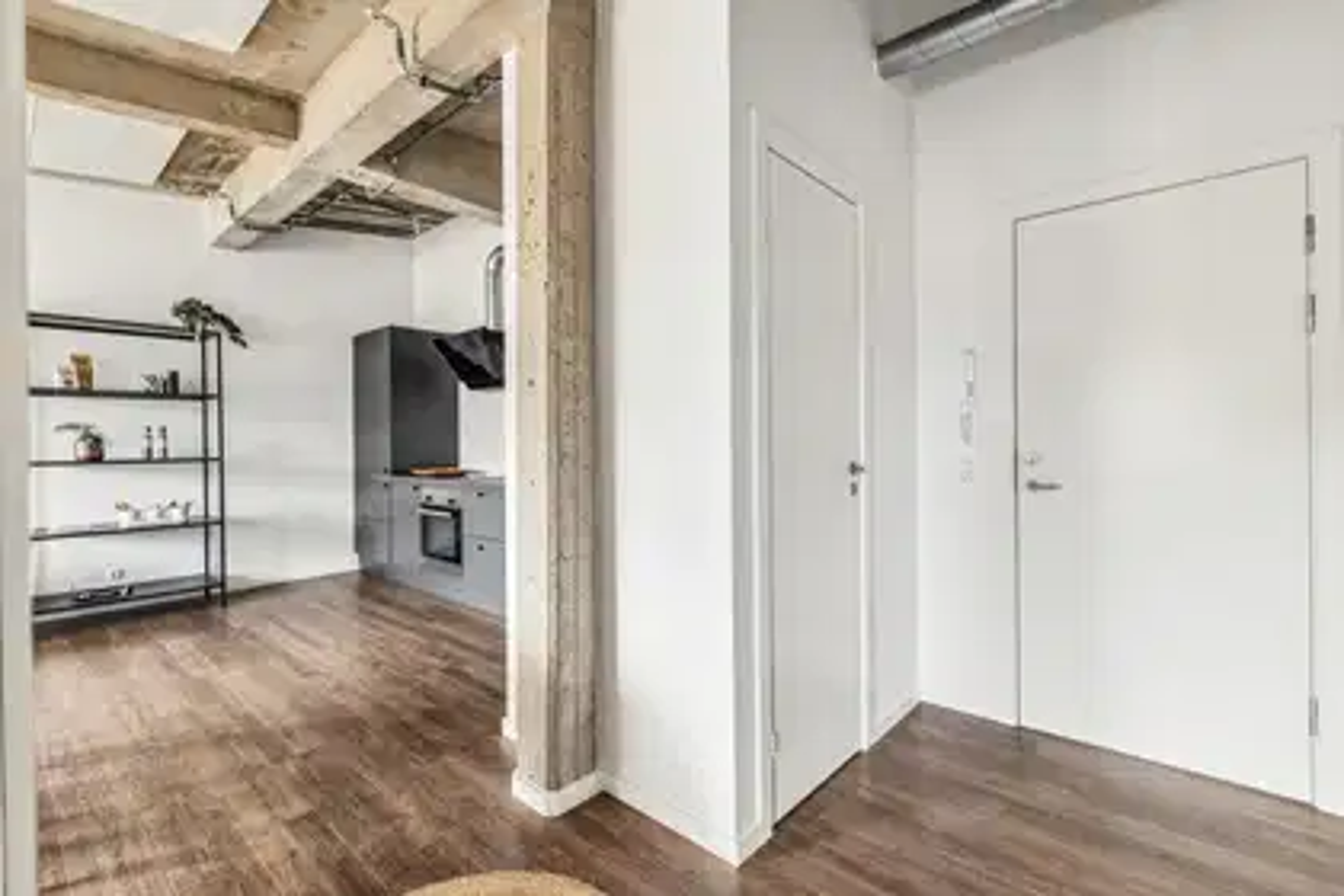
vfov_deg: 77.3
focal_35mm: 15
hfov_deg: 100.4
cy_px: 448
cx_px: 672
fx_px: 560
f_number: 8
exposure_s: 1
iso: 500
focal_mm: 10
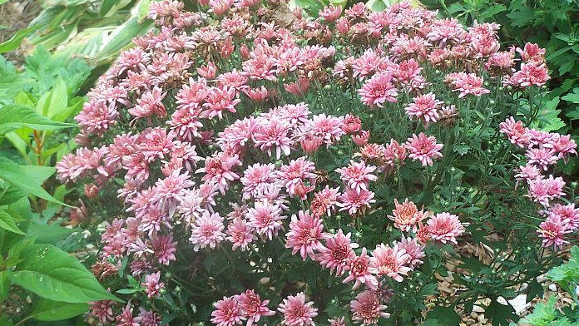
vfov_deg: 10.5
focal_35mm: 115
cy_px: 186
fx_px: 1766
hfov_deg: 18.6
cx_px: 290
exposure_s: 1/125
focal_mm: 17.5
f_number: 3.2
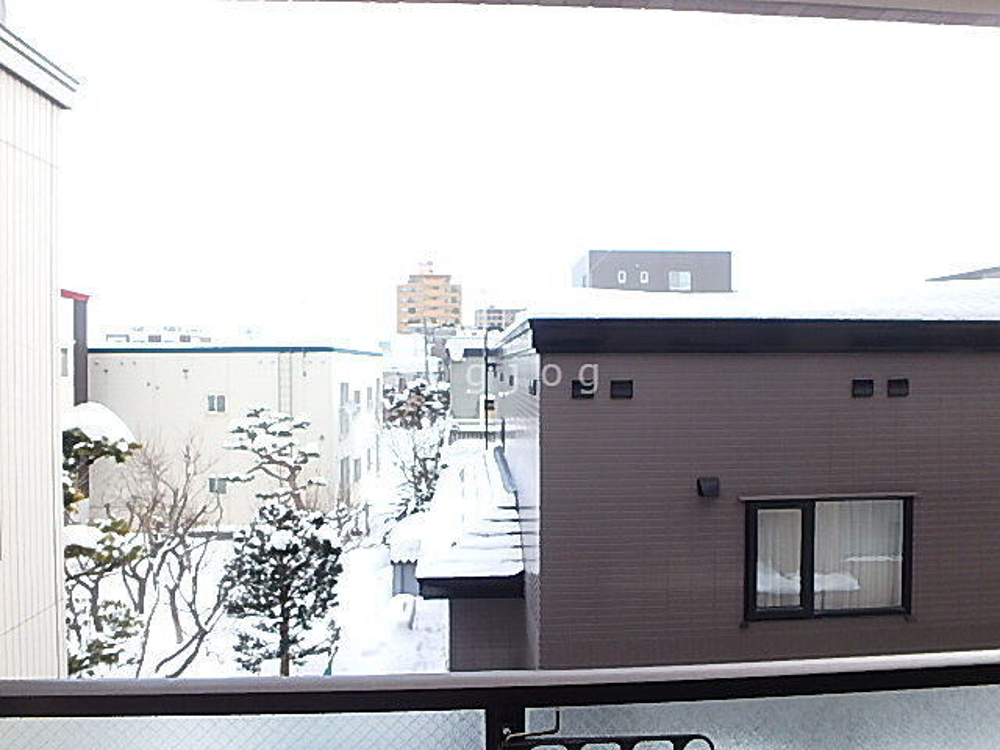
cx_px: 500
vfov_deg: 63.4
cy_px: 375
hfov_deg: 79.0
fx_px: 607
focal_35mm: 21
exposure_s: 1/320
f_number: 3.5
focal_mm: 3.7
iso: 125
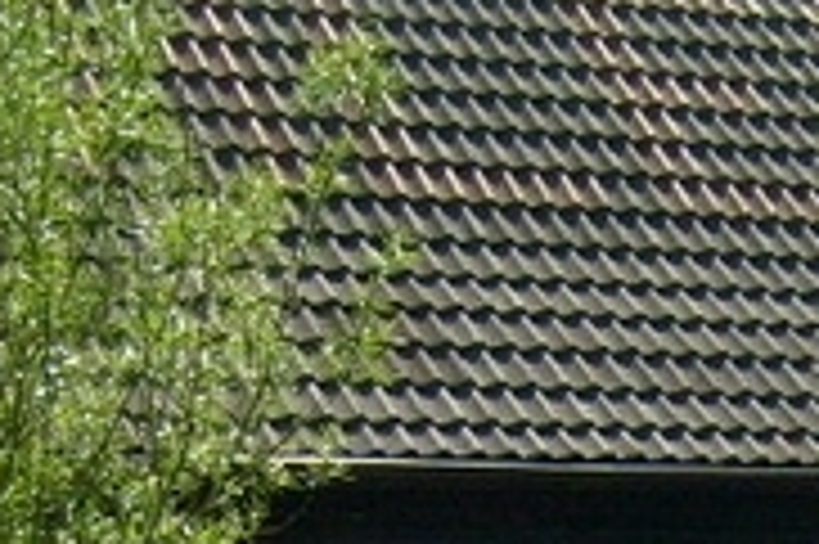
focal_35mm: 160
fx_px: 3637
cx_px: 1048
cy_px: 1277
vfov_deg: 8.0
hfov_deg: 12.5
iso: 80
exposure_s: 1/250
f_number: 7.1
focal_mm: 5.8
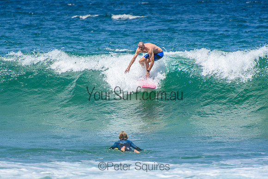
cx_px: 134
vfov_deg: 2.3
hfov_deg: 3.4
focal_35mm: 600
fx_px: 4468
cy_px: 90
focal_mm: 400
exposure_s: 1/2000
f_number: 5.6
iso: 360
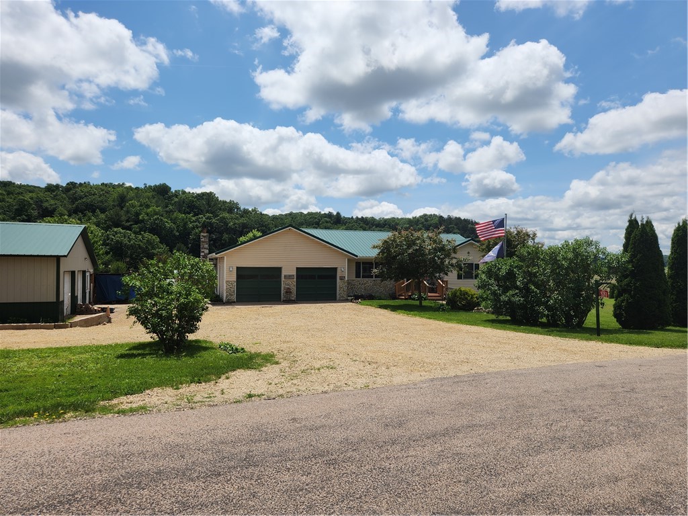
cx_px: 344
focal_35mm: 23
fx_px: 457
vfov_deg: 58.9
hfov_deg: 73.9
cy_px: 258
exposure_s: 1/3273
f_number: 1.8
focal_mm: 5.4
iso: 20
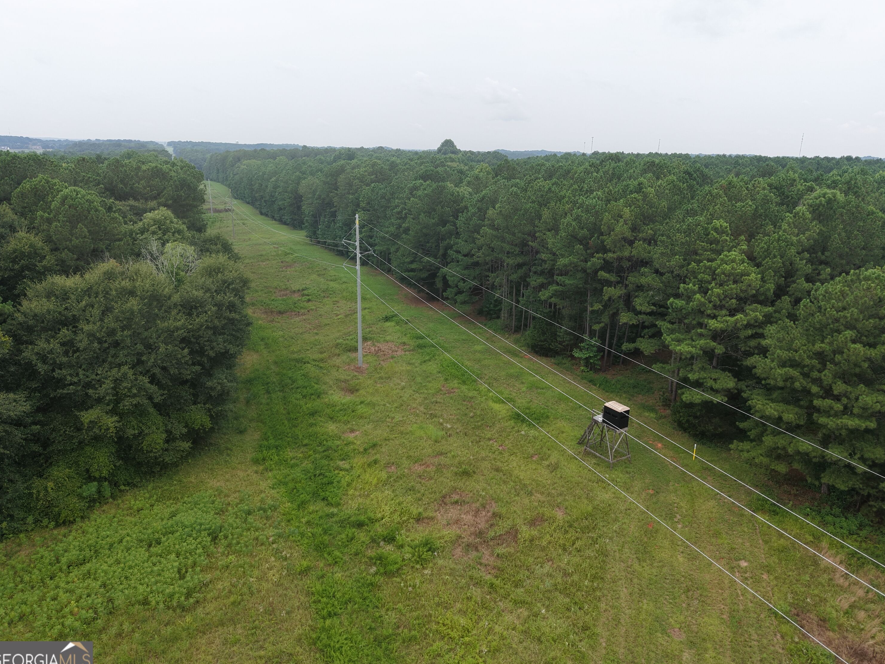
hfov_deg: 69.4
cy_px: 330
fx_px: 639
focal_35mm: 25
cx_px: 450
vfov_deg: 54.9
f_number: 1.8
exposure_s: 1/2000
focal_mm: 8.67
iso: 180
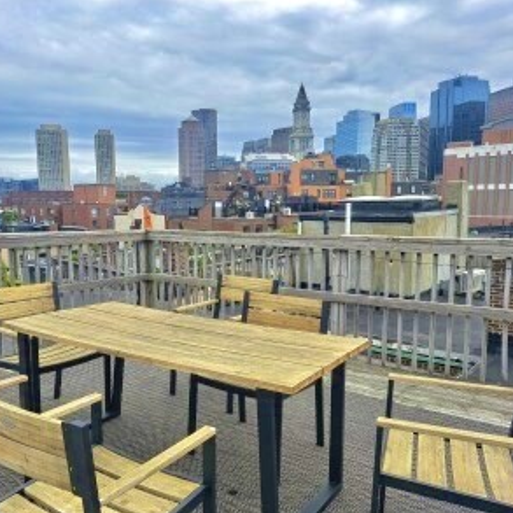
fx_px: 486
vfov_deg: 55.6
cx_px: 219
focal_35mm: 29
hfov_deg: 55.4
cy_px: 259
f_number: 1.8
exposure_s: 1/1748
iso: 50
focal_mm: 5.23
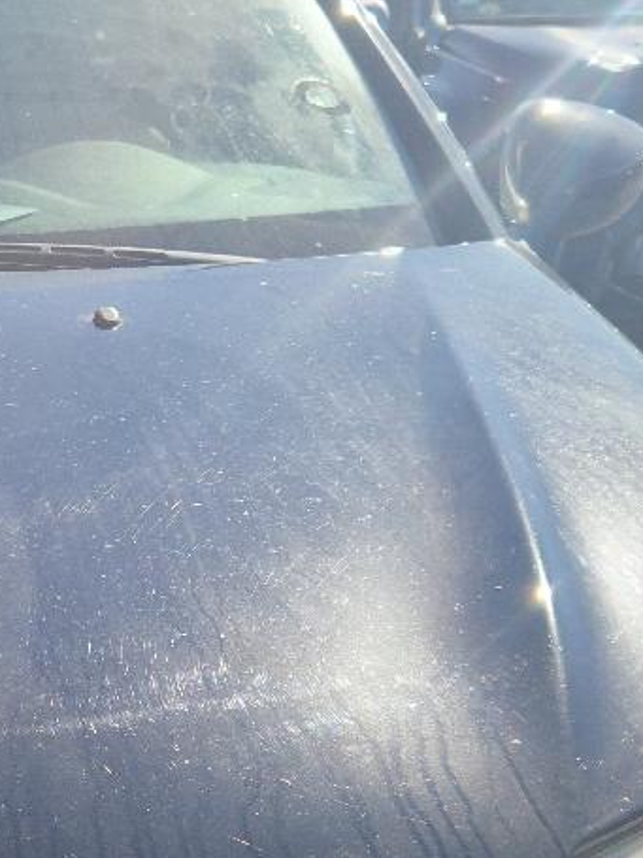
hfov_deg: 15.2
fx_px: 2255
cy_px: 820
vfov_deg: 20.9
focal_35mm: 91
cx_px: -277
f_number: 1.8
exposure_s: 1/1429
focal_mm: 5.4
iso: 50
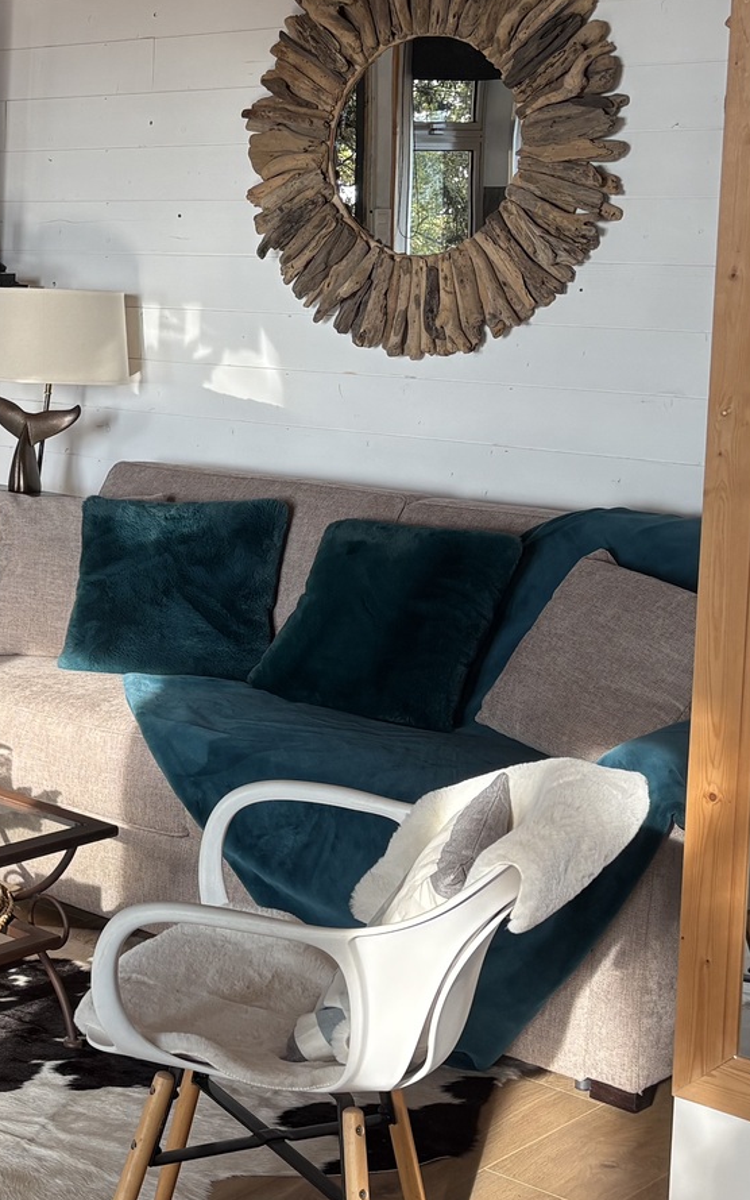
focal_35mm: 62
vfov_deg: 32.9
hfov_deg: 19.5
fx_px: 2027
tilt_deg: -7.9
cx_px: -190
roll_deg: -0.3
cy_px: 498
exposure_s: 1/125
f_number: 1.6
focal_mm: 5.96
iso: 40
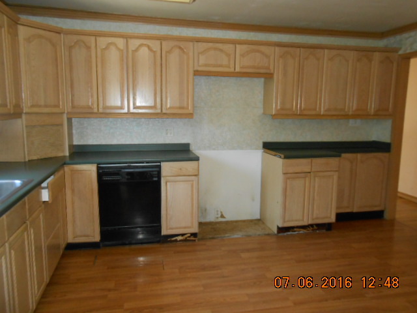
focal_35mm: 26
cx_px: 208
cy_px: 156
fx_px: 313
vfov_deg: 53.1
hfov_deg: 67.3
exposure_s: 1/25
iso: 320
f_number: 3.5
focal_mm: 4.6
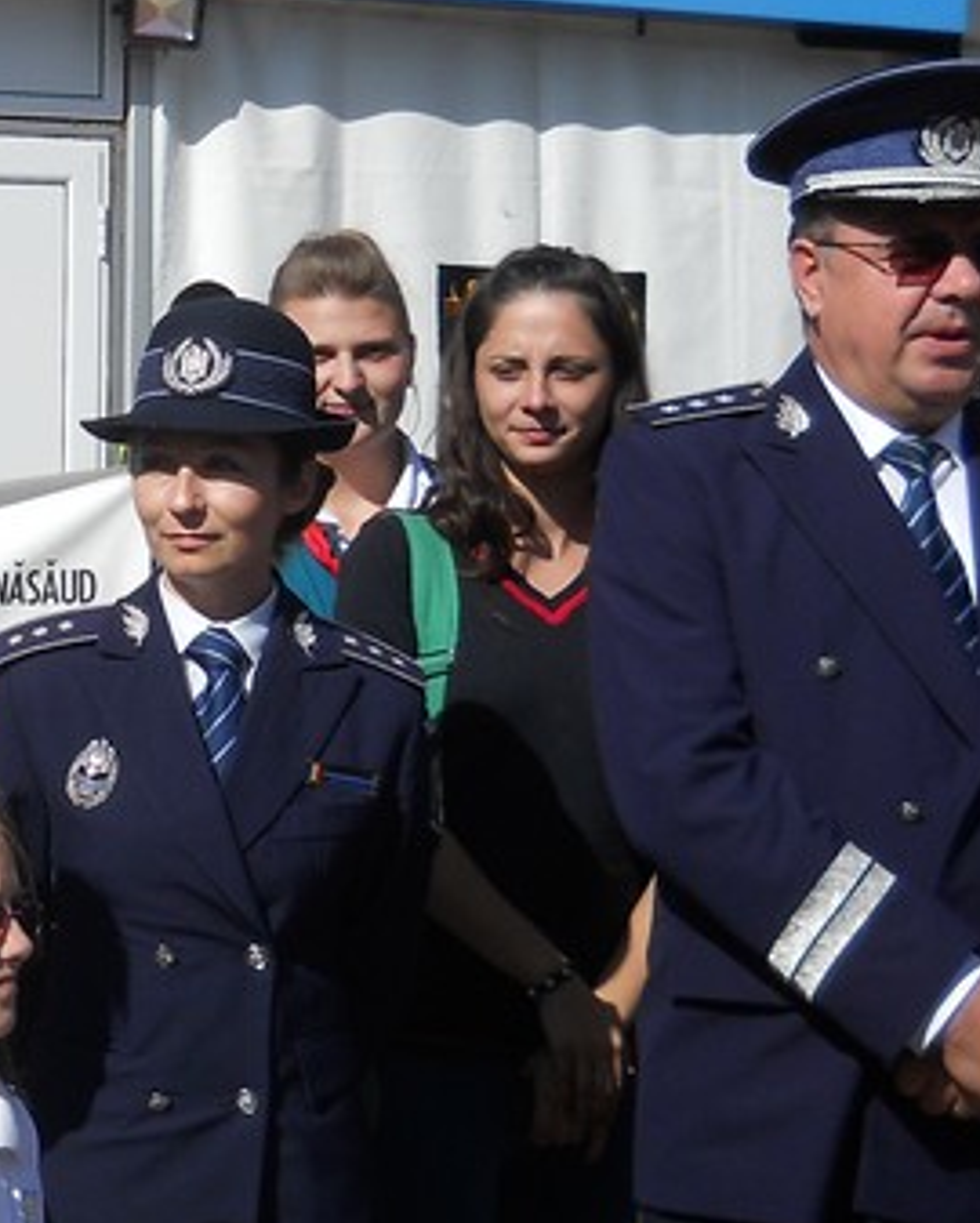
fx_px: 3441
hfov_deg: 15.8
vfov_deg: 20.2
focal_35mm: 95
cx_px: -105
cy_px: 660
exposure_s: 1/500
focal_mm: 6.72
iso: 80
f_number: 5.5
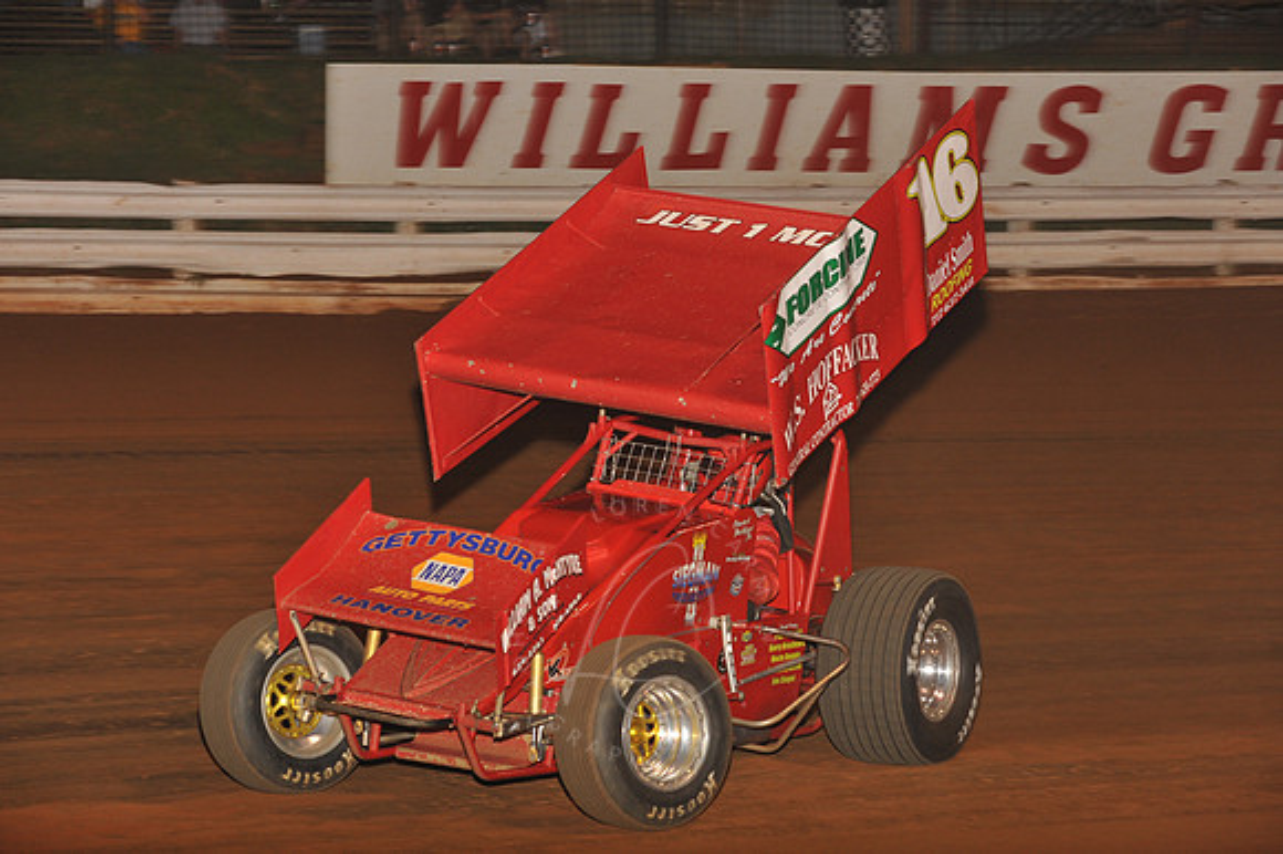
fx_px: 4274
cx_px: 642
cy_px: 427
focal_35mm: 120
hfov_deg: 17.1
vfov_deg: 11.4
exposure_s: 1/320
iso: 1000
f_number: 7.1
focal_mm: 120
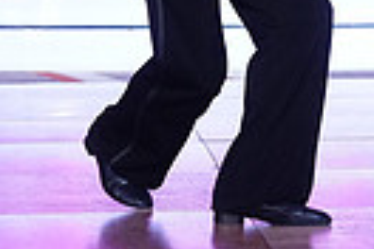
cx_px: 473
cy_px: -174
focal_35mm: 342
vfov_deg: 4.0
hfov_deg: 6.0
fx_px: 3553
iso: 2500
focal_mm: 78
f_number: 4
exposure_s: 1/400
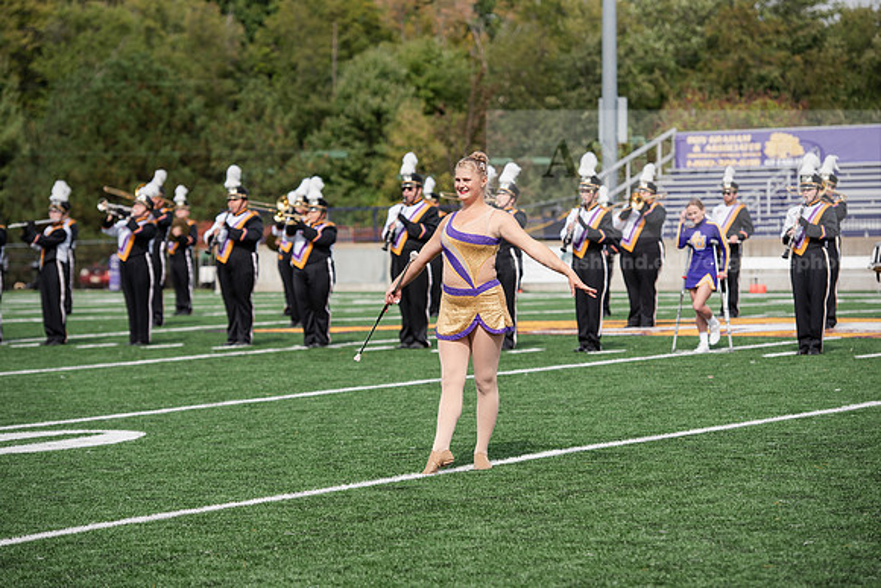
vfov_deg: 11.4
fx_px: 2937
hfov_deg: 17.1
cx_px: 440
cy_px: 294
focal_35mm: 120
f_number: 4.5
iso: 160
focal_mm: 120
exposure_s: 1/1250
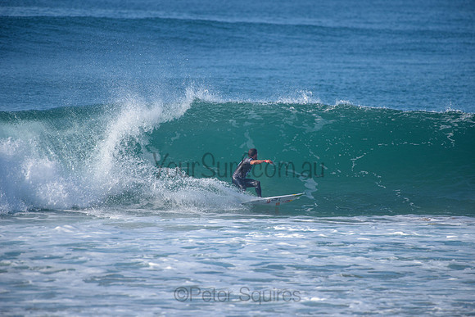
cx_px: 238
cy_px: 158
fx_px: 6598
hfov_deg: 4.1
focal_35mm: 500
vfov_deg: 2.8
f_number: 5.6
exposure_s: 1/2000
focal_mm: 500
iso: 250
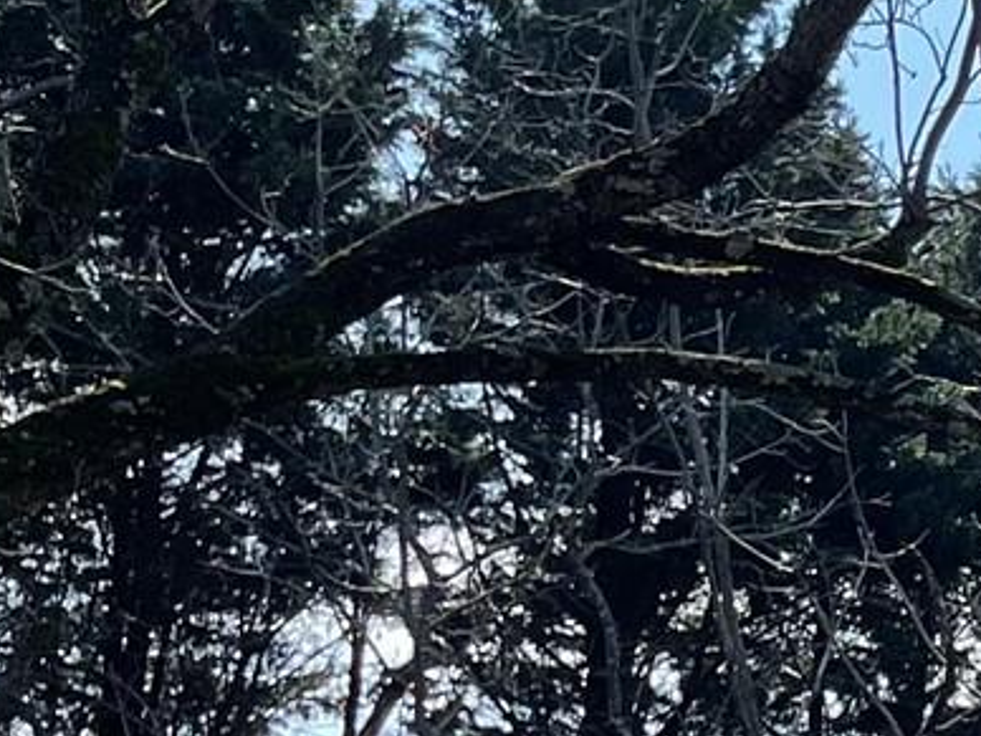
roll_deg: -0.2
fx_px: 3741
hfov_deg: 11.5
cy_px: 1346
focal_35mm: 132
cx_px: 2556
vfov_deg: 10.5
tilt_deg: +6.4
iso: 32
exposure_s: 1/1642
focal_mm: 5.1
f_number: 1.6
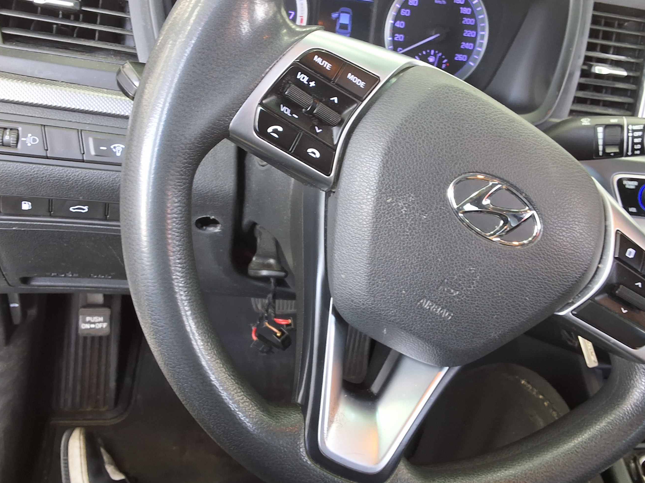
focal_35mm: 35
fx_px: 652
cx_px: 331
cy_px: 215
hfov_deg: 52.6
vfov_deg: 40.6
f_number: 1.9
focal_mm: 2.91
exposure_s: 1/40
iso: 100
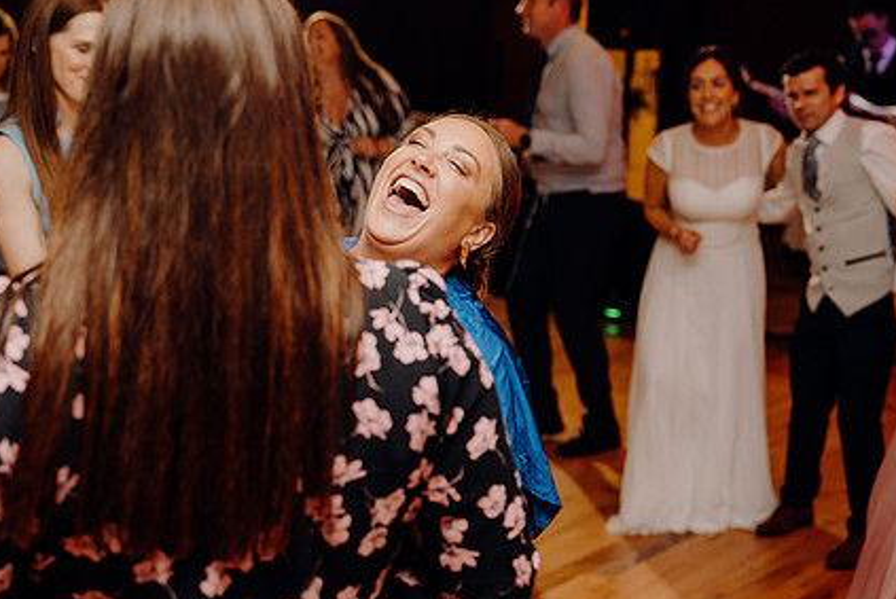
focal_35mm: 63
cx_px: 398
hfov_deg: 31.8
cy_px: 302
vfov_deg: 21.6
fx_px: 1570
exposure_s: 1/160
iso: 1250
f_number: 2.8
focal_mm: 46
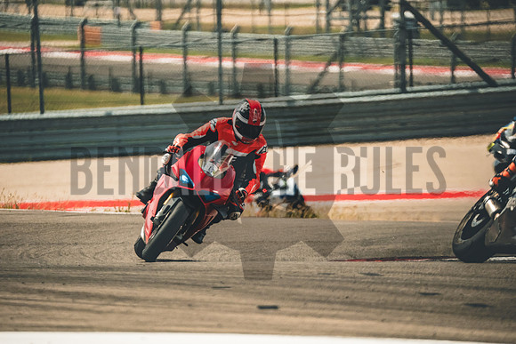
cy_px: 172
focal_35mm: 600
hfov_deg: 3.4
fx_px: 8602
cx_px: 258
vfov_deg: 2.3
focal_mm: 400
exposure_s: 1/2500
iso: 1250
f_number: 5.6
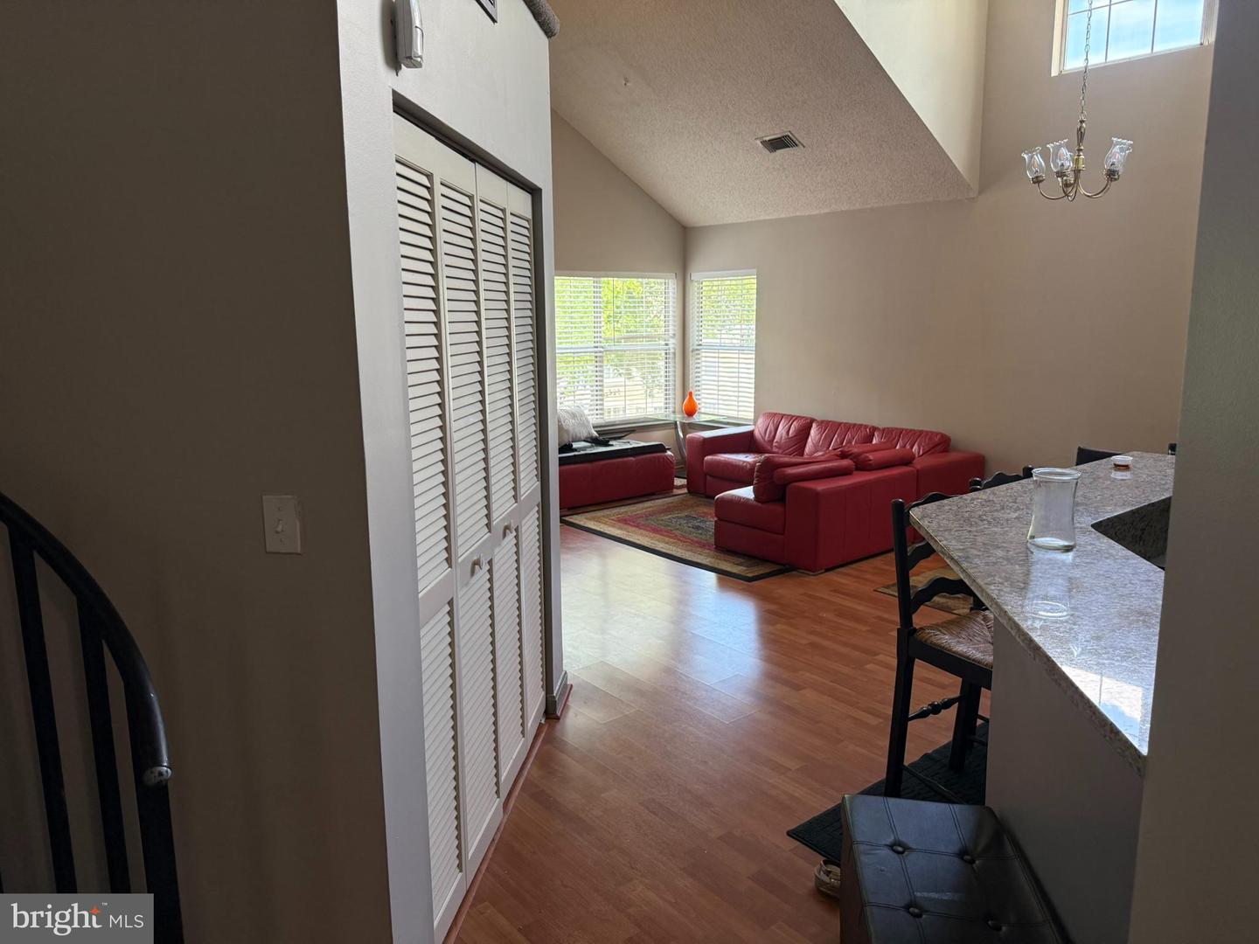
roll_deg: +0.0
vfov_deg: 56.8
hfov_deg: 71.6
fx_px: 873
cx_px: 630
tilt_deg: -9.6
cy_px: 472
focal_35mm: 24
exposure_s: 1/151
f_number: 1.78
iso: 200
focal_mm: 6.76
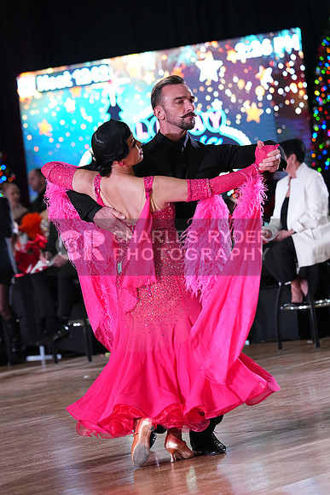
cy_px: 248
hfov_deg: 8.6
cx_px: 165
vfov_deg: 12.9
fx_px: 2185
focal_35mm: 159
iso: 6400
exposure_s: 1/400
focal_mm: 159
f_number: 4.5
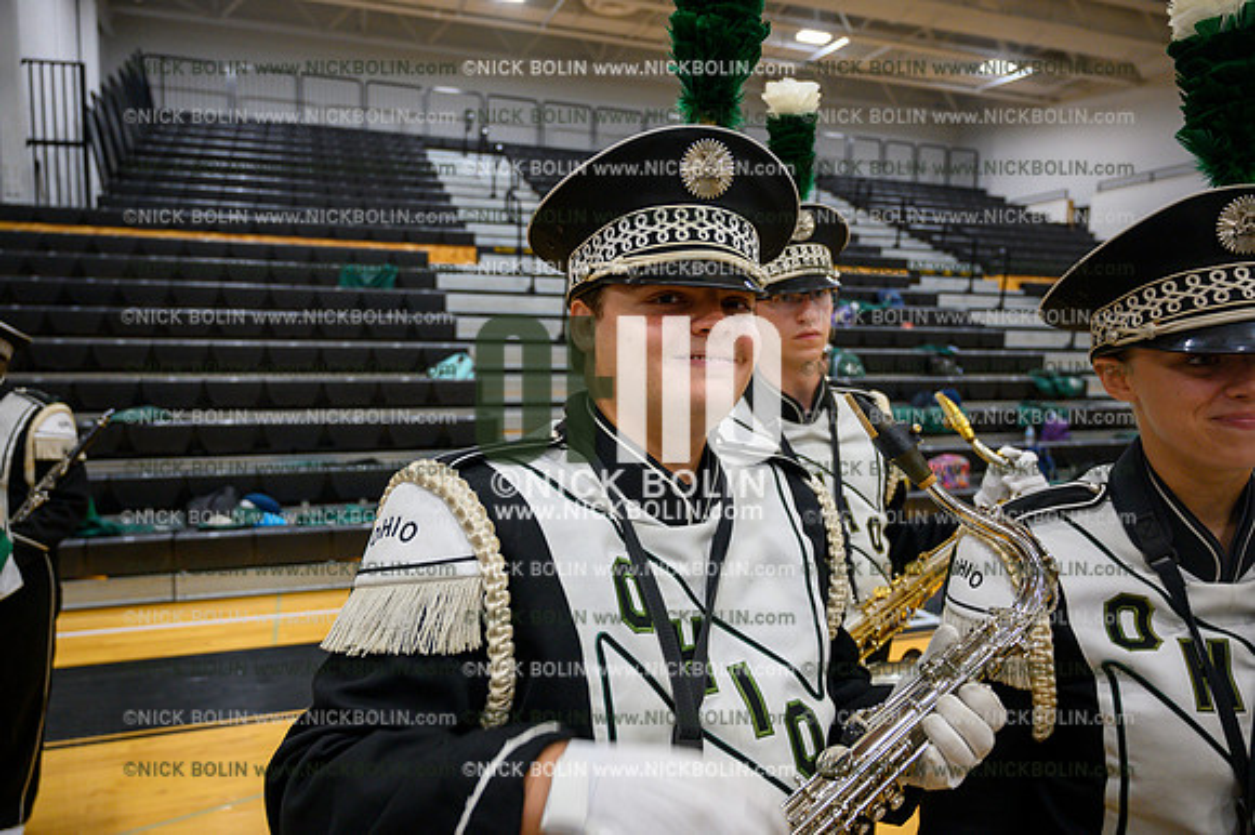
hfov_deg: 72.6
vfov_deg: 52.1
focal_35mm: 24
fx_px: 854
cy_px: 418
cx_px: 628
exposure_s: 1/250
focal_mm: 24.5
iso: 1250
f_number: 4
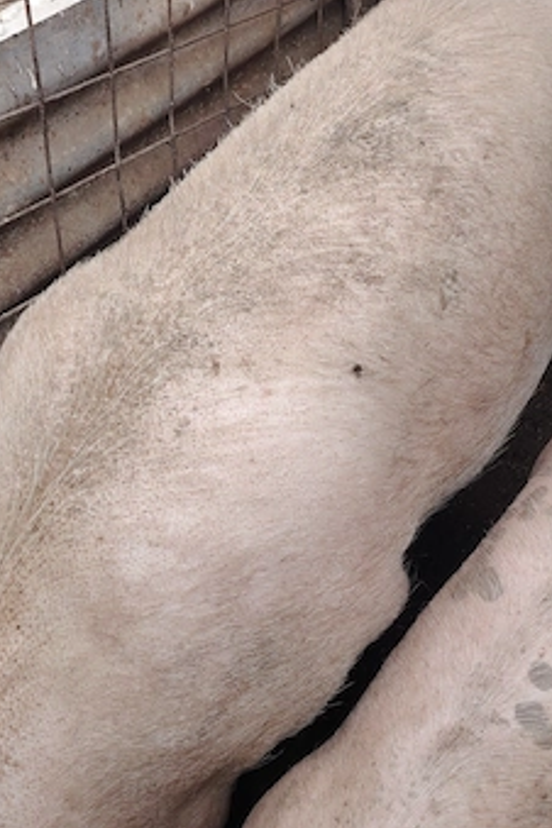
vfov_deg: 45.4
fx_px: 989
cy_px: 379
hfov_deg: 31.2
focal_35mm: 43
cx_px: 313
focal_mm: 5.25
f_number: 1.75
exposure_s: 1/900
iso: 419
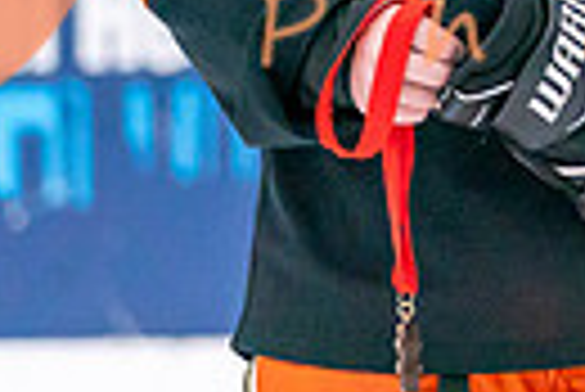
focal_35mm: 752
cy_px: -257
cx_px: 699
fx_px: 12234
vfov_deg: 1.8
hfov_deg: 2.7
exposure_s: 1/1250
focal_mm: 152
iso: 3200
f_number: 2.8
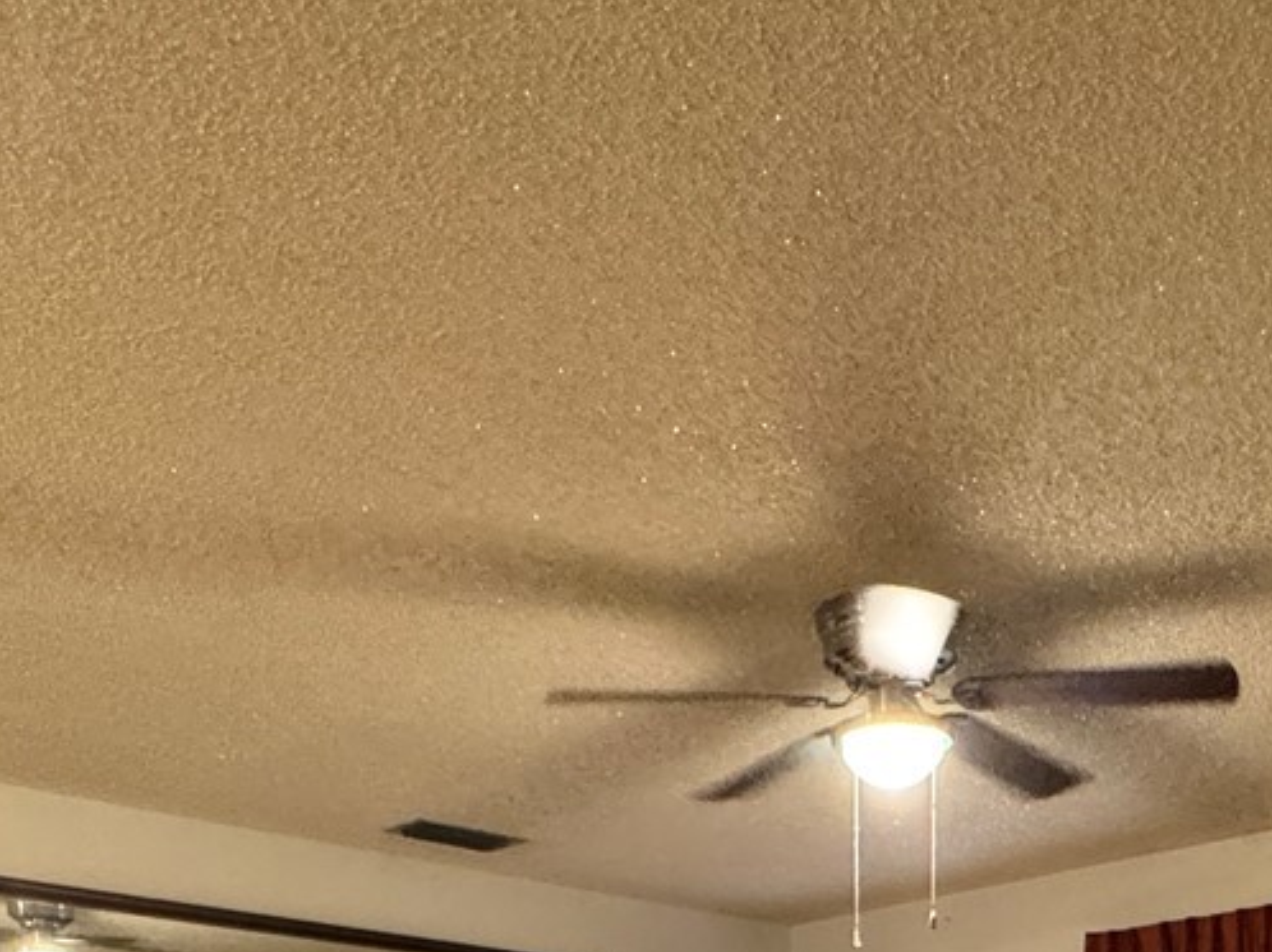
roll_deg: -0.3
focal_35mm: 45
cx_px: 851
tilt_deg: -7.5
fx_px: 1653
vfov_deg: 24.6
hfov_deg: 41.5
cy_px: 1439
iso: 800
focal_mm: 2.22
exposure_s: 1/60
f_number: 2.2
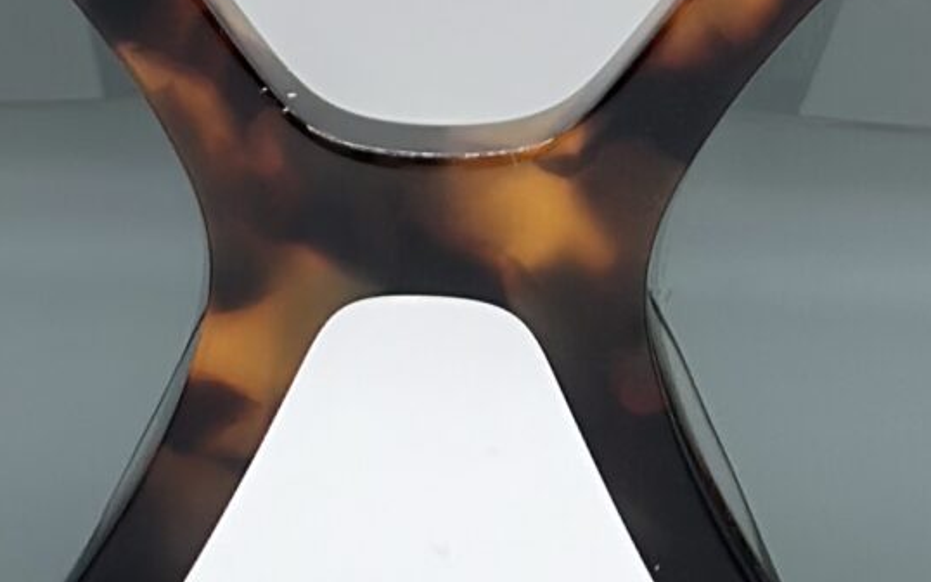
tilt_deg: -27.2
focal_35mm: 242
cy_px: -554
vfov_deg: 5.3
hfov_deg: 8.7
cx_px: 576
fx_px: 6139
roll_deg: -0.7
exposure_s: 1/336
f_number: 1.78
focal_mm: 6.86
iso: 80
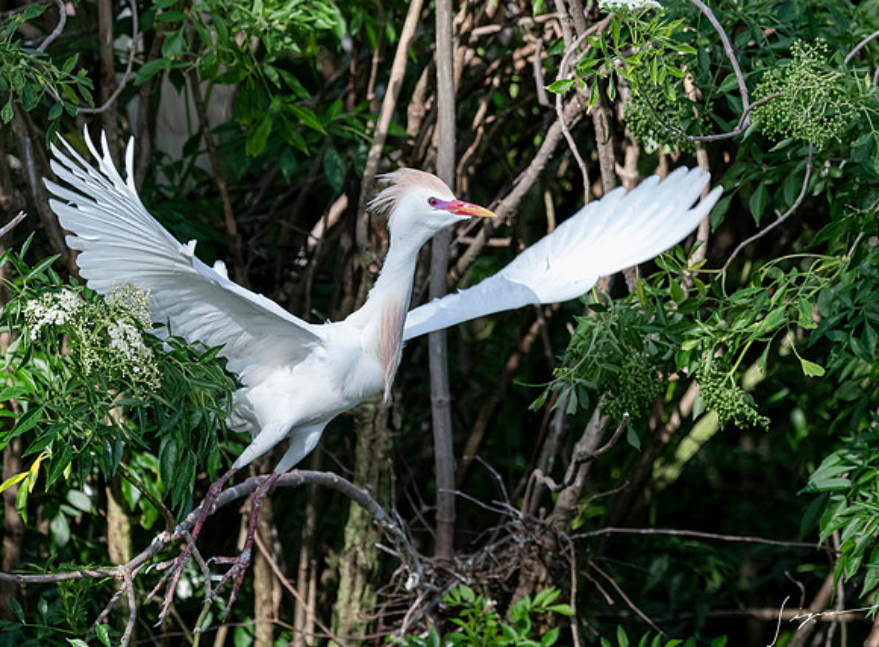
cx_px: 711
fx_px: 10269
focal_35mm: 407
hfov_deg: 4.9
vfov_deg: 3.6
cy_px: 192
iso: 2000
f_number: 8
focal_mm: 260
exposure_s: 1/2500
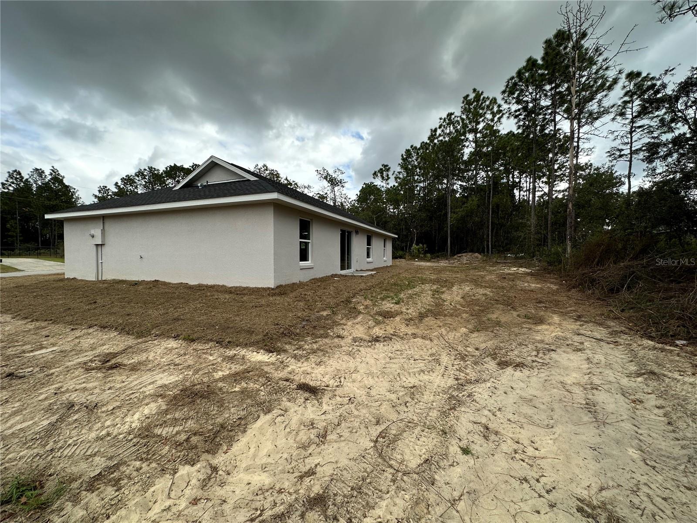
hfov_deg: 102.1
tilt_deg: -1.8
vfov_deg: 85.7
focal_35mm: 14
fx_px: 282
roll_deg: +0.3
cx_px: 348
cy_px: 262
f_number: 2.2
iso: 40
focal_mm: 2.22
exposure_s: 1/651
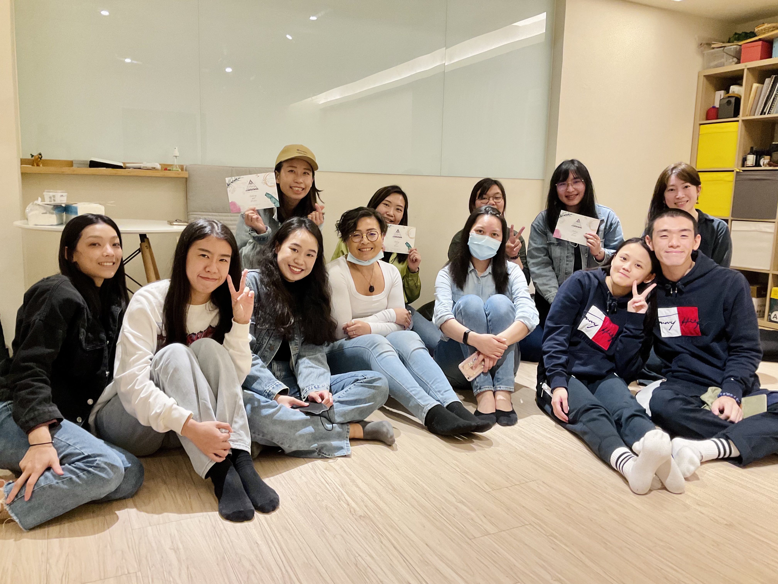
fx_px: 652
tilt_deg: -9.1
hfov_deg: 61.7
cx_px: 389
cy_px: 292
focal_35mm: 29
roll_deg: -1.4
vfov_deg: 48.2
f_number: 1.8
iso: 160
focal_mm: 3
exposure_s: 1/60
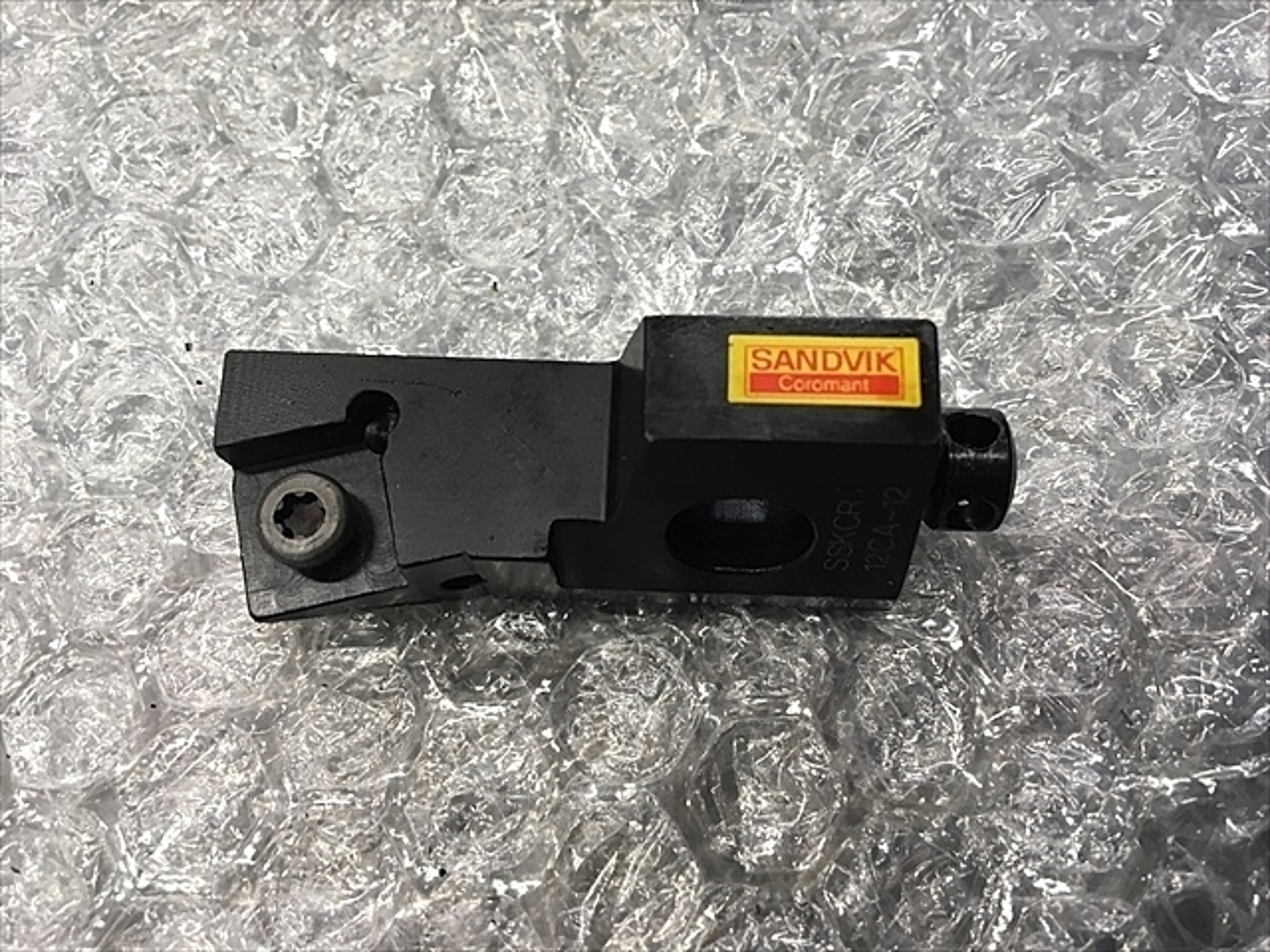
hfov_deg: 61.7
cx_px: 635
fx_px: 1064
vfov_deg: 48.2
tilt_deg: -71.4
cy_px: 476
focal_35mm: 29
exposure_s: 1/30
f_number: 2.2
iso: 64
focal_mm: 4.15
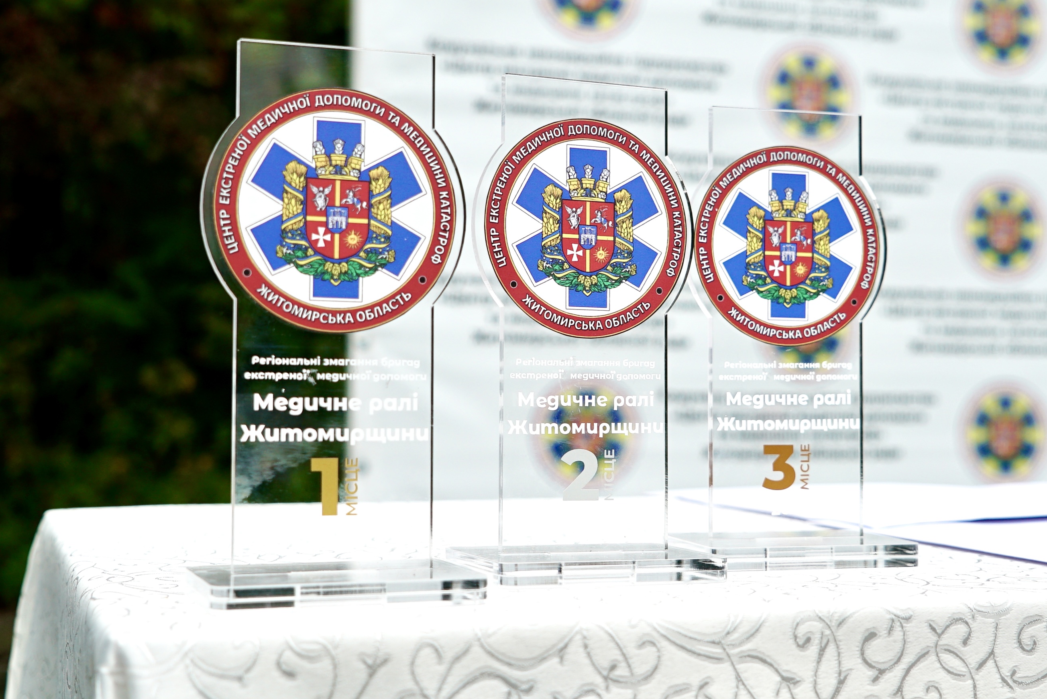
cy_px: 335
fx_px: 1513
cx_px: 541
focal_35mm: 52
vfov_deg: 26.0
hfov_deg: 38.2
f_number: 4.5
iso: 200
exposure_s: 1/250
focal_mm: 33
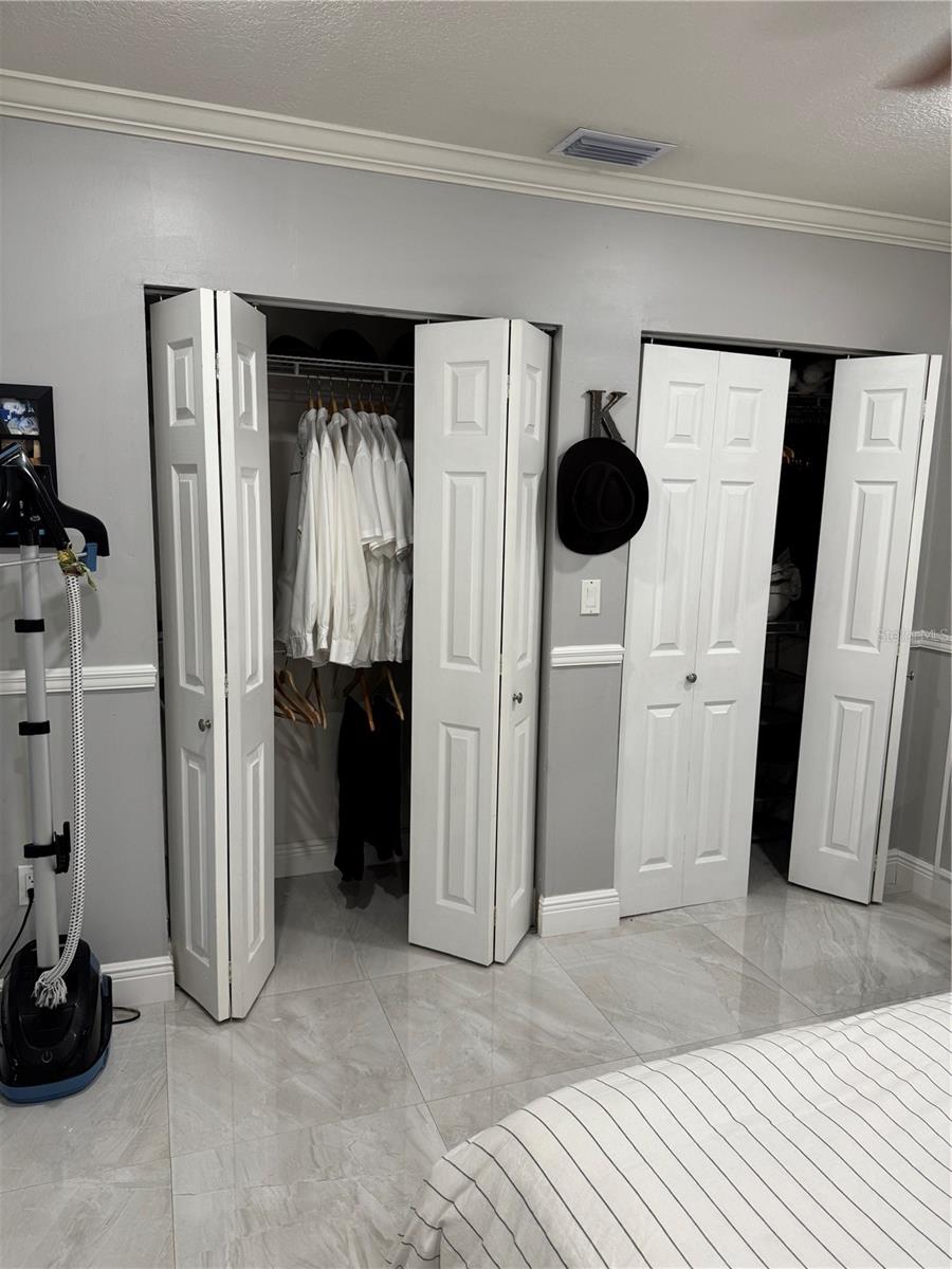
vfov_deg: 71.6
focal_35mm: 24
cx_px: 476
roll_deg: -1.6
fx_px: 880
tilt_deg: -8.7
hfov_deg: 56.8
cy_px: 634
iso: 125
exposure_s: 1/60
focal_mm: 6.76
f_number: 1.78
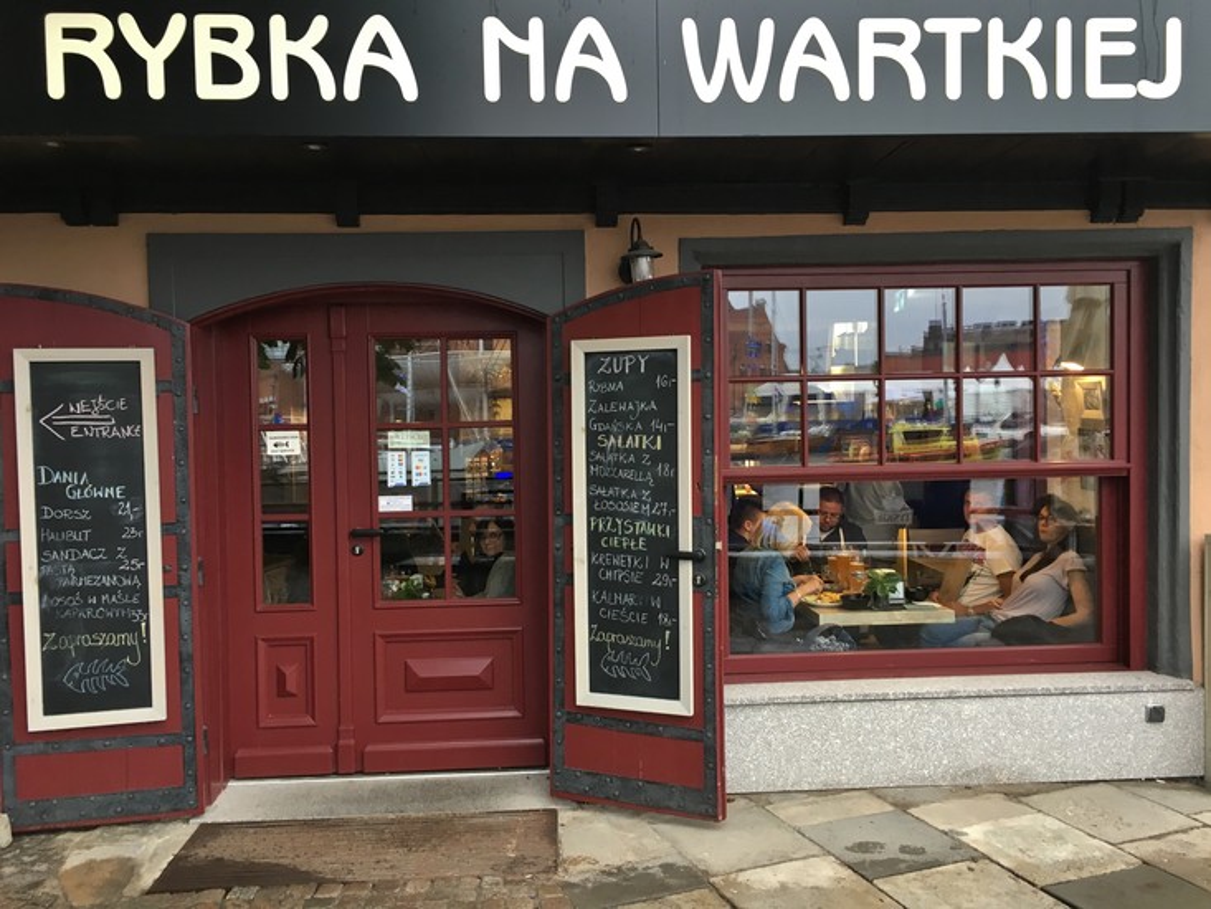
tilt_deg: -0.9
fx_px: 1015
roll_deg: +0.6
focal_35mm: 29
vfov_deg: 48.2
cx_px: 606
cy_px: 454
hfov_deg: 61.7
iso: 80
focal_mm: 4.15
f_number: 2.2
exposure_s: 1/33
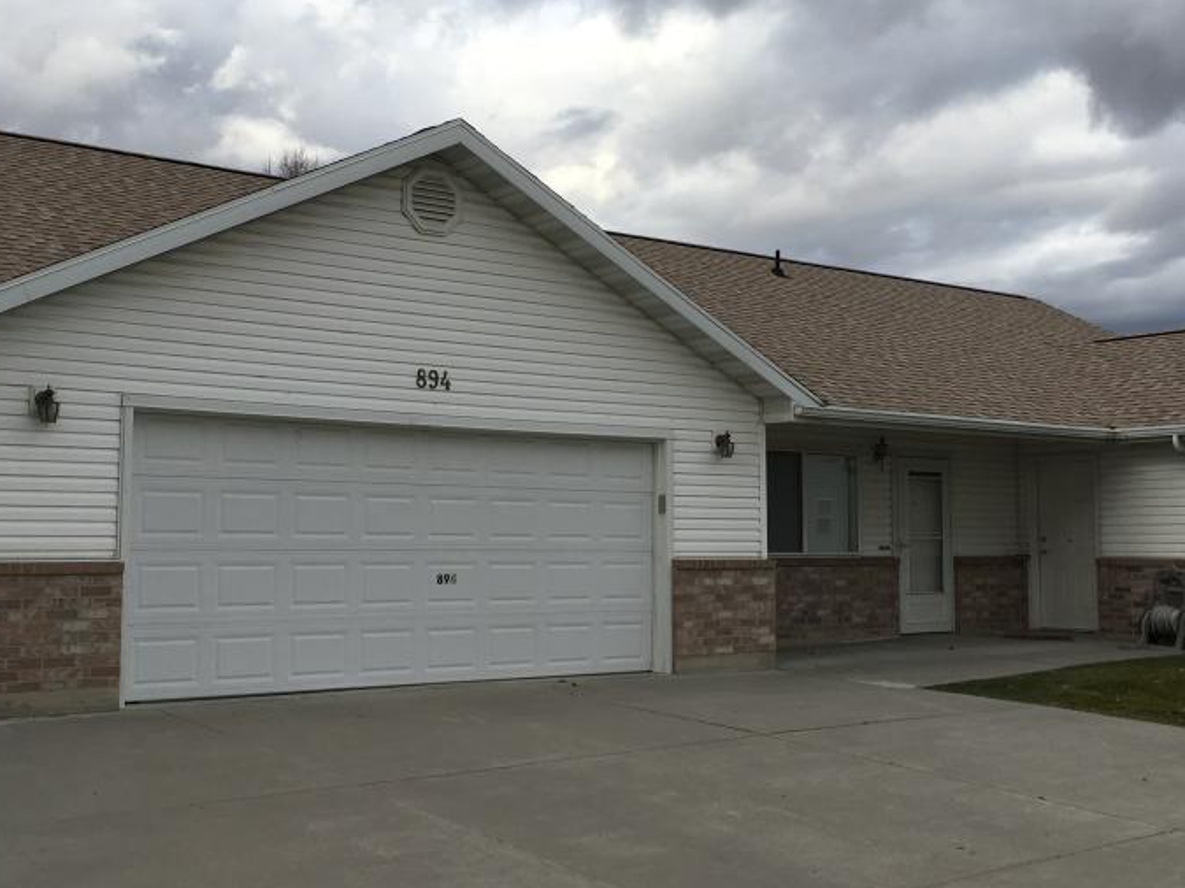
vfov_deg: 32.9
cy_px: 416
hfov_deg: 42.9
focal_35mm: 44
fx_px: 1506
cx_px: 625
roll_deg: -0.9
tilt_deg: +5.4
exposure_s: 1/769
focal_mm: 4.15
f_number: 2.2
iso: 25
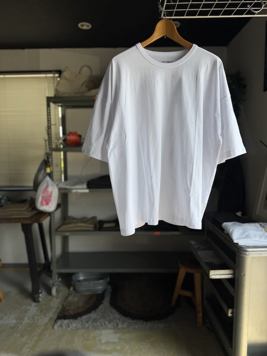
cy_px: 178
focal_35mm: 24
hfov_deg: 56.8
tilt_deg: -6.1
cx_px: 134
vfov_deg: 71.6
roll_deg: +0.5
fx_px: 247
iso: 80
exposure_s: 1/765
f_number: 1.78
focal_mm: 6.76
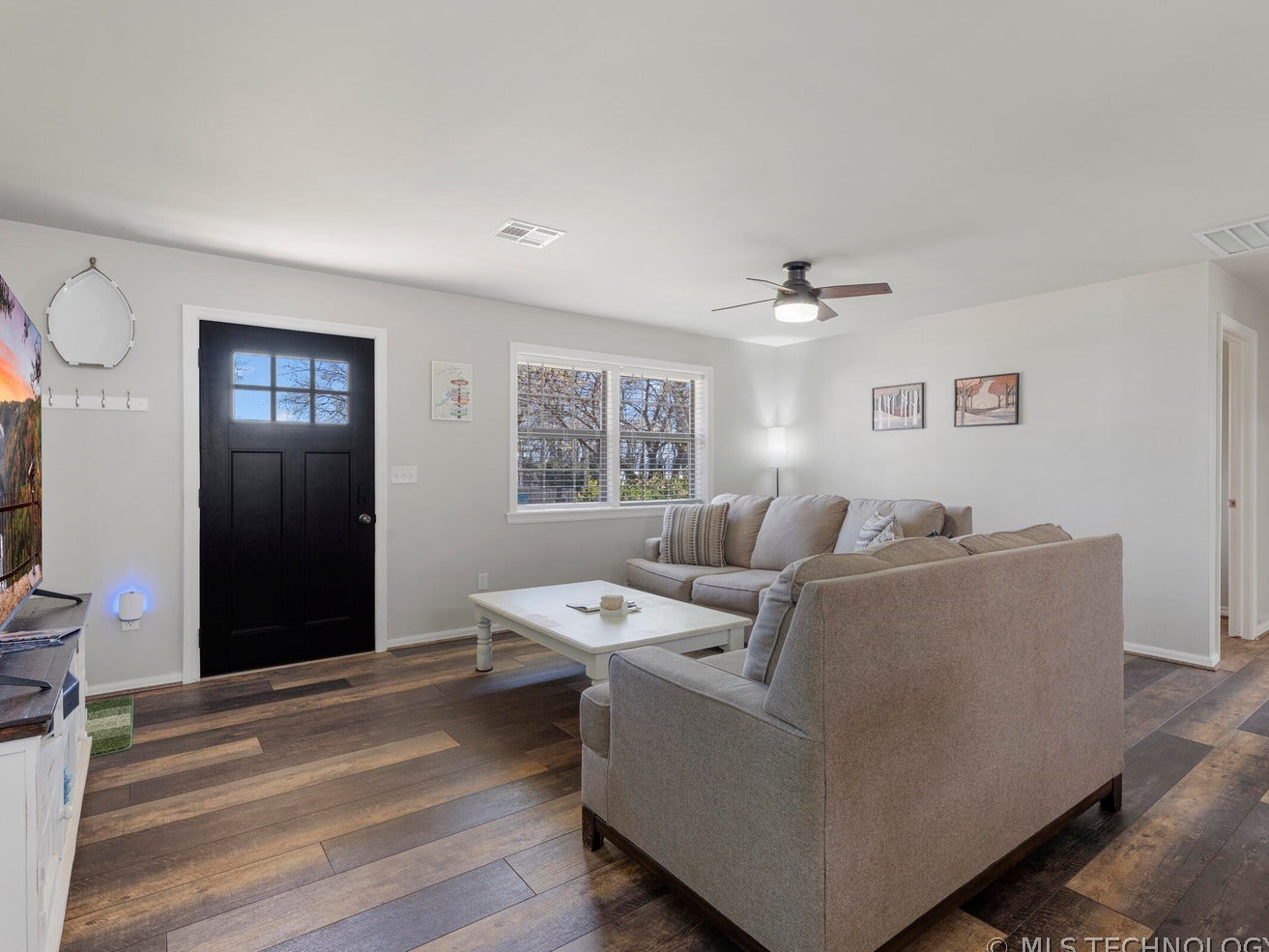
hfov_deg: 87.6
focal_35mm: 18
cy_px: 476
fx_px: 660
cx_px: 681
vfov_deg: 71.6
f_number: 8
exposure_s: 1/2.5
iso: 200
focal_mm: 16
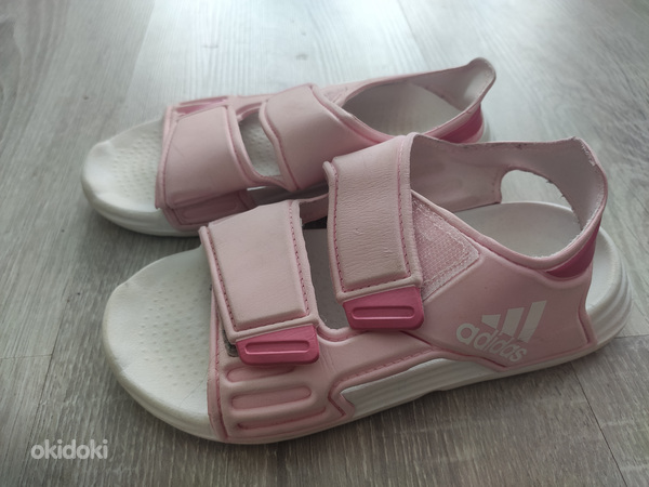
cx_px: 324
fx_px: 487
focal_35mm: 26
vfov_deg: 53.1
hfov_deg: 67.3
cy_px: 244
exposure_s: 1/50
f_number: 1.75
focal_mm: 4.77
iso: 182
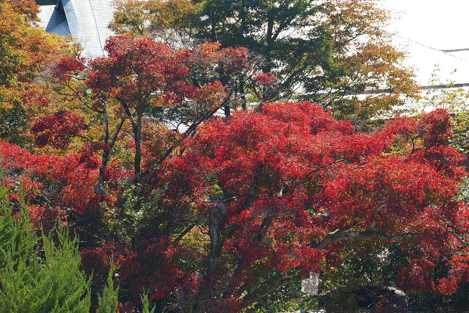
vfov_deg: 14.2
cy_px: 147
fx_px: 1258
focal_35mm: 97
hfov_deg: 21.1
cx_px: 249
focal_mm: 55
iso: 200
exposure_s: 1/125
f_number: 8
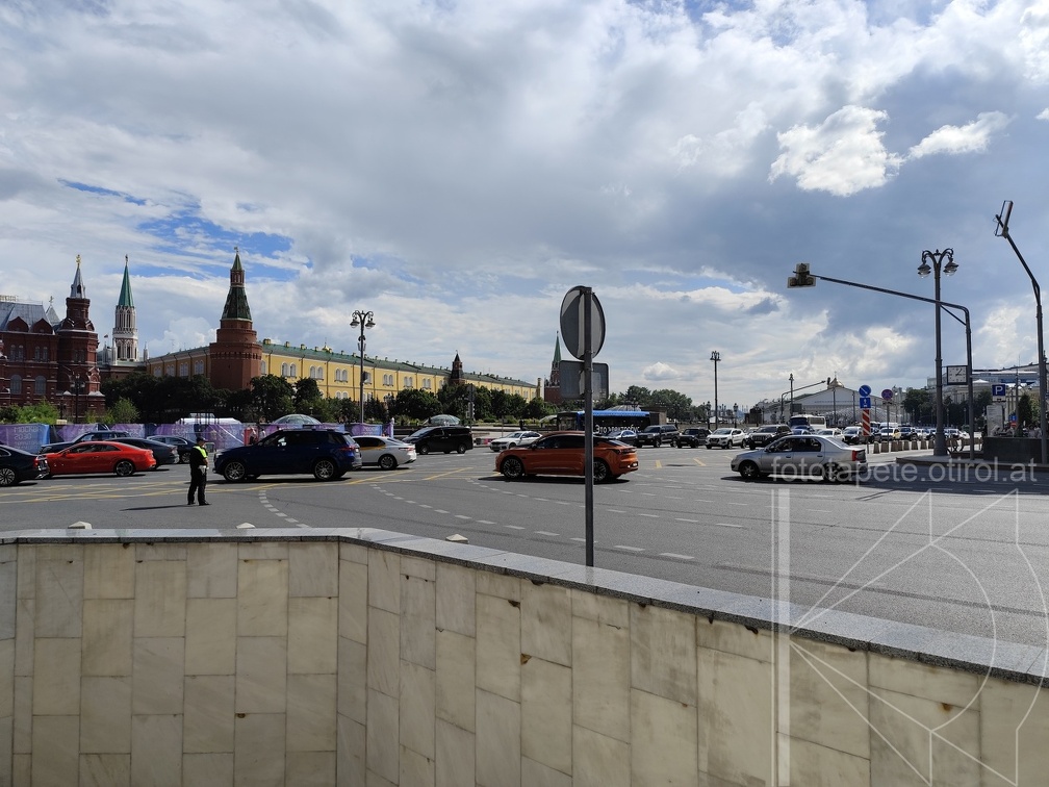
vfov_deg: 58.9
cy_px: 394
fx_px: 697
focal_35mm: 23
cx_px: 524
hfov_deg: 73.9
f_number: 1.65
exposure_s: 1/2529
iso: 50
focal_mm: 6.19
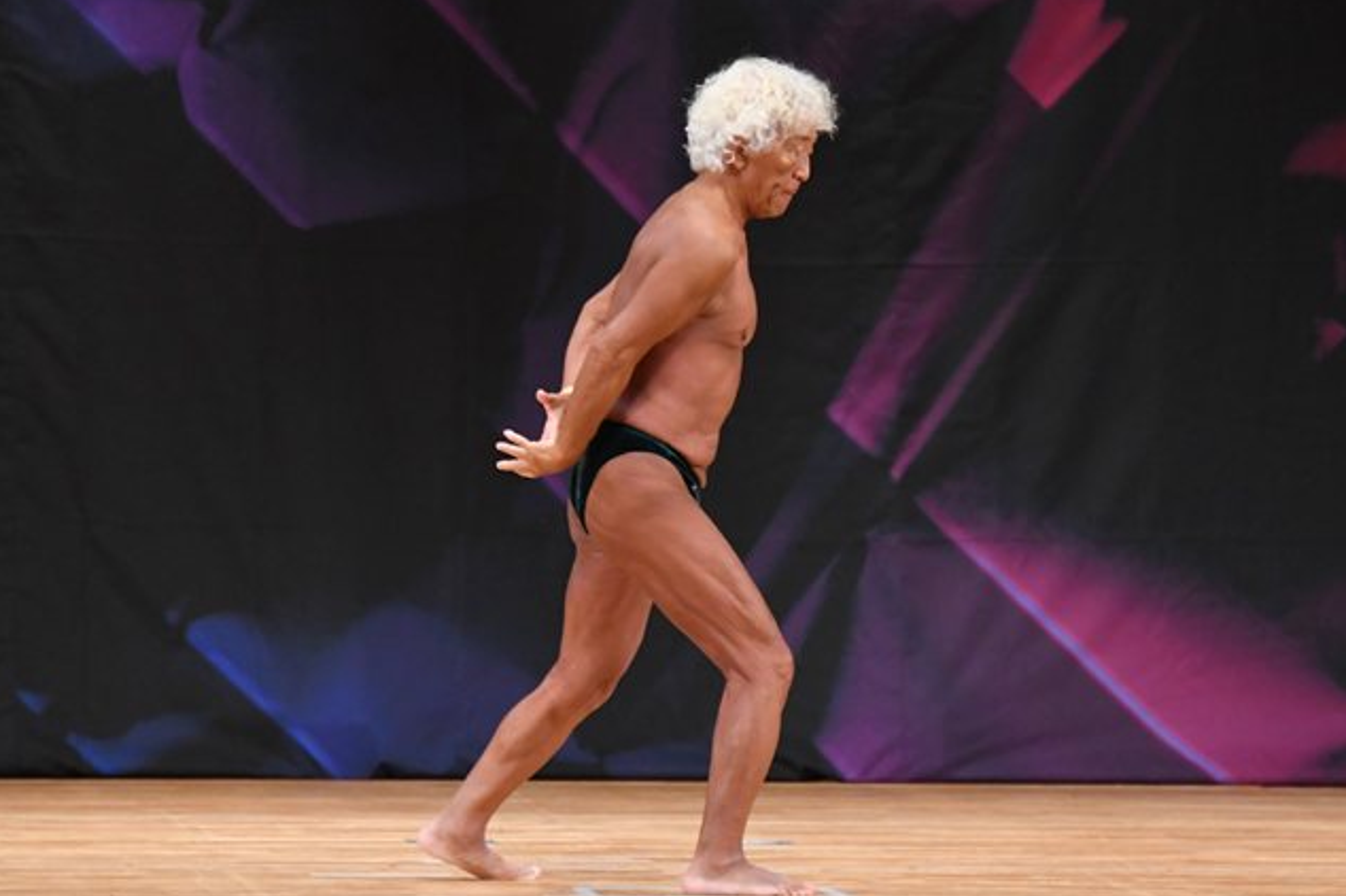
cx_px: 678
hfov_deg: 6.2
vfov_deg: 4.2
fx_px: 12331
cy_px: 469
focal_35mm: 330
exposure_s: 1/400
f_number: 5.6
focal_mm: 180
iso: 3200
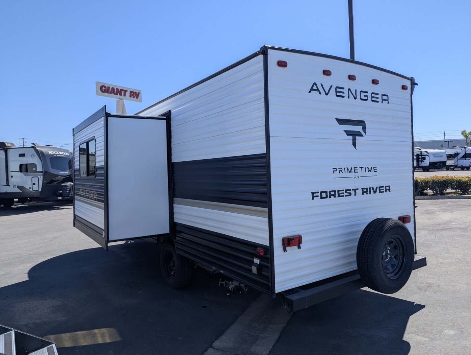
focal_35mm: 24
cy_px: 178
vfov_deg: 56.9
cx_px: 236
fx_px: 327
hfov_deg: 71.5
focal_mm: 6.81
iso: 46
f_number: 1.85
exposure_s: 1/2358
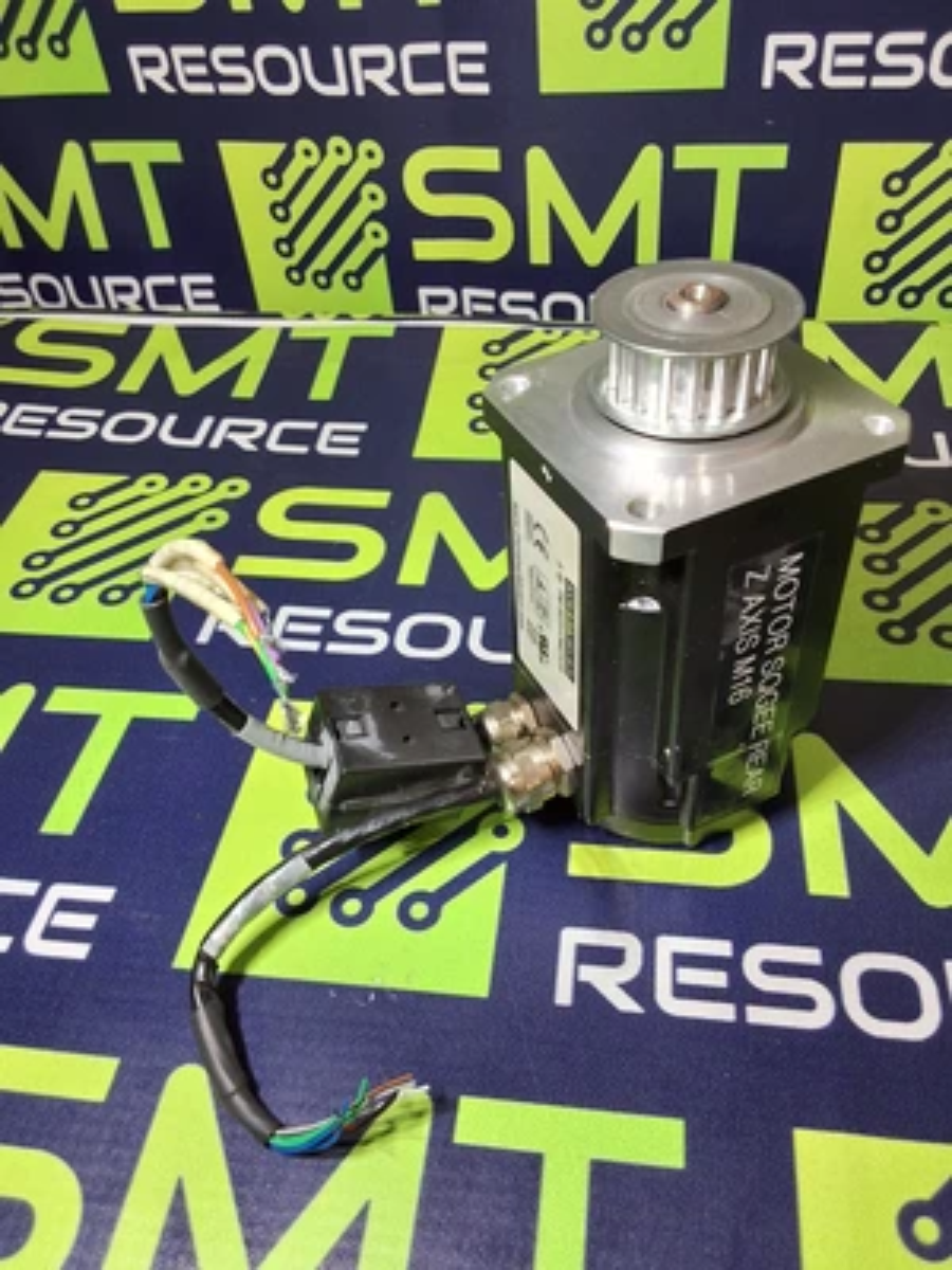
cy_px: 635
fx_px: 1027
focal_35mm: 28
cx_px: 476
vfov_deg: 63.4
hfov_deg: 49.7
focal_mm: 2.91
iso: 64
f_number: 1.9
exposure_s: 1/40
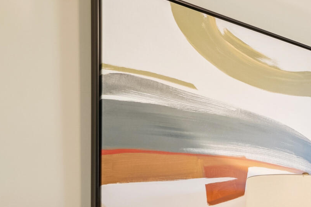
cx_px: 561
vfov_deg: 18.6
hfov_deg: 20.7
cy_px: 285
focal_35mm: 67
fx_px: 579
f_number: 8
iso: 100
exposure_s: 1/1.67
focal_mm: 18
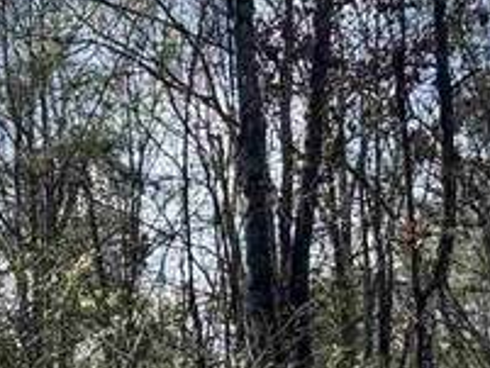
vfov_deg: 16.3
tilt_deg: +6.9
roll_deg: +0.1
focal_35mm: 89
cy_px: 351
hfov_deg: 19.5
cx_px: -222
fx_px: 1261
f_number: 2.2
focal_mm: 2.22
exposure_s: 1/620
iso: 40
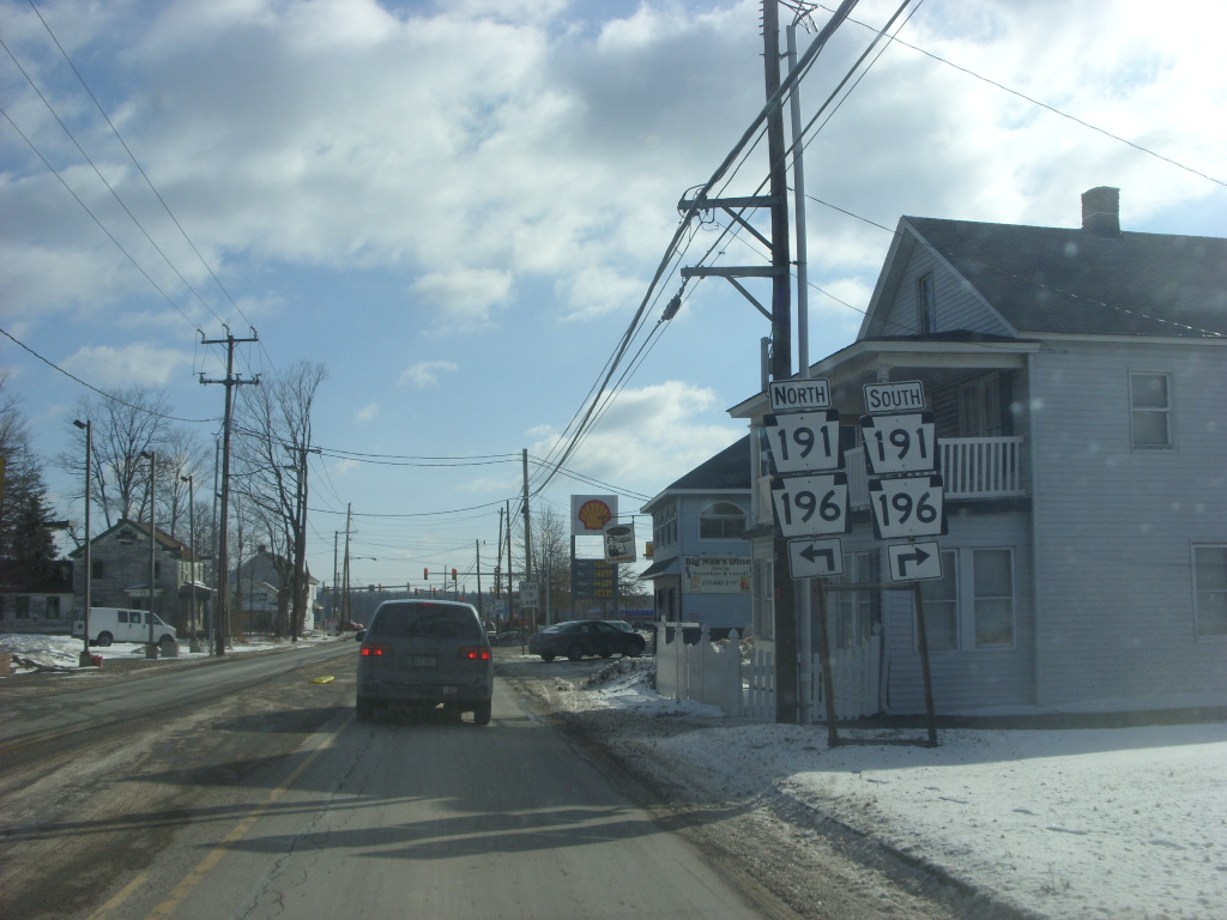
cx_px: 614
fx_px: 1347
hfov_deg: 49.0
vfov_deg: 37.7
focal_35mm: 38
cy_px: 460
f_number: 4.9
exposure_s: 1/1043
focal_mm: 6.3
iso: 50
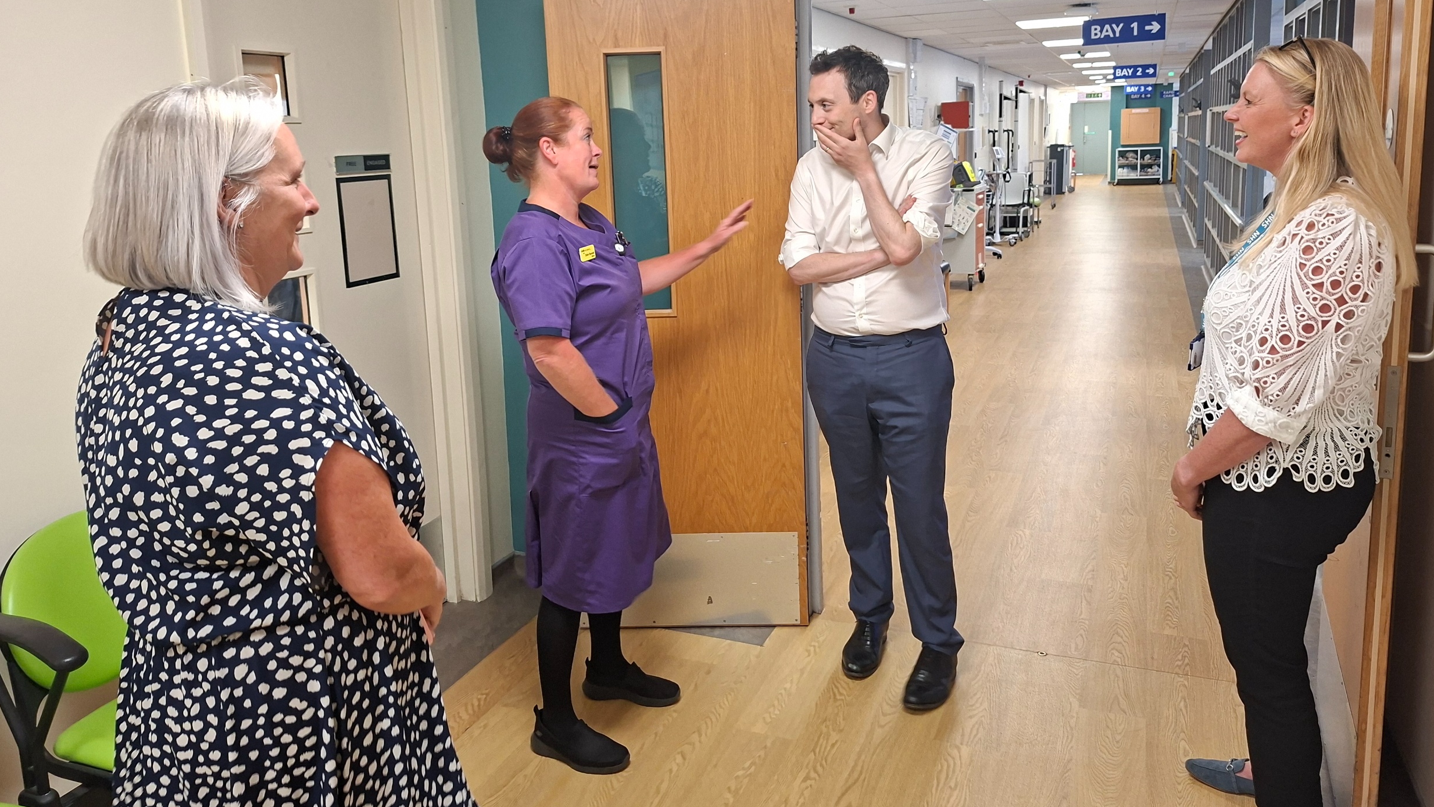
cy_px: 305
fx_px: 989
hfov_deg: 71.9
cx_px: 731
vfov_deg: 44.1
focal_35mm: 26
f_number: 1.8
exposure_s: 1/50
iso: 160
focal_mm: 5.54
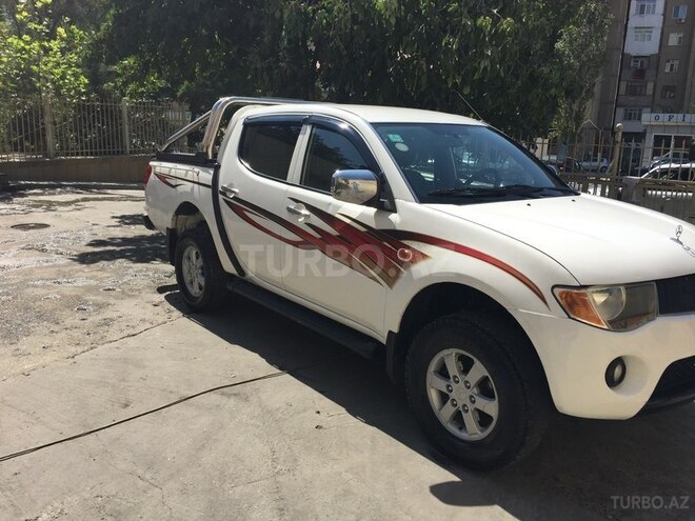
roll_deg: -3.2
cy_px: 260
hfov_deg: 61.7
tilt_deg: -12.7
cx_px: 348
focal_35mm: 29
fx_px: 582
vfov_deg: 48.2
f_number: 2.2
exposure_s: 1/1980
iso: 32
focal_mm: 4.15
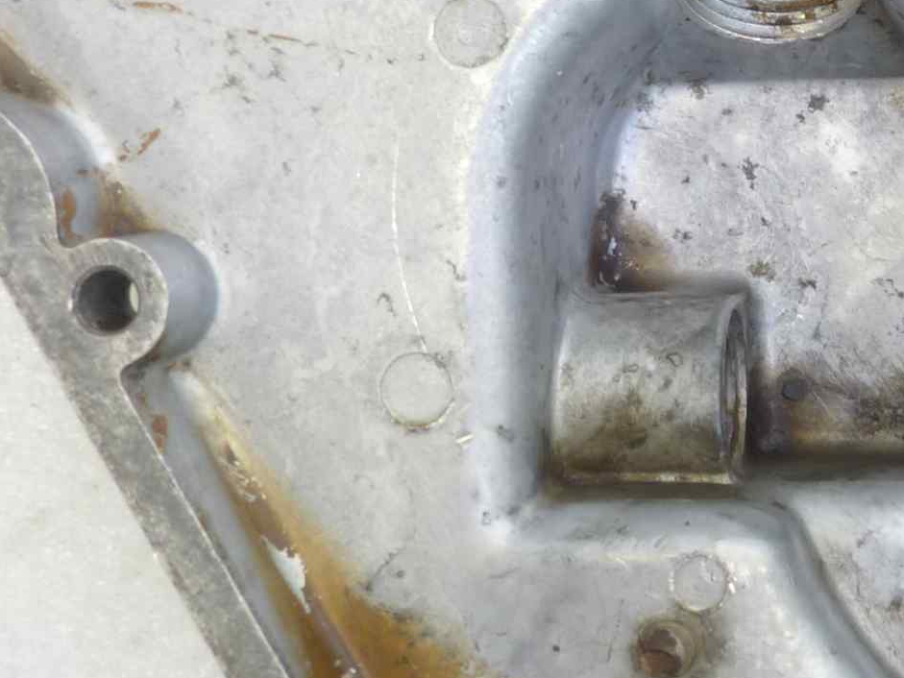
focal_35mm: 68
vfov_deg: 21.4
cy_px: 162
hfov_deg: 27.3
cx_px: 860
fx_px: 1776
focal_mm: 4.1
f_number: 3.3
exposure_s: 1/8
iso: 80
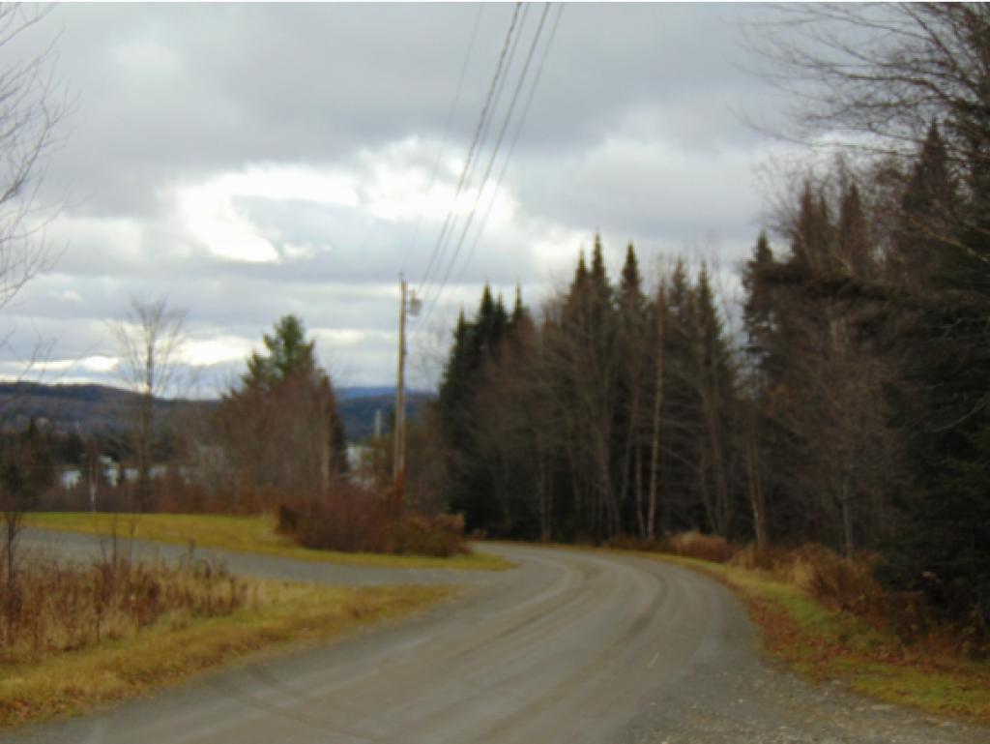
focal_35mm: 60
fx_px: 1717
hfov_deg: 32.2
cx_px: 495
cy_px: 372
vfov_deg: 24.4
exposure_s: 1/400
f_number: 3.6
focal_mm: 10.8
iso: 80
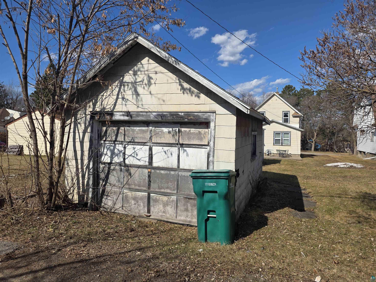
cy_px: 141
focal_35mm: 23
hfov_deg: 73.9
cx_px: 188
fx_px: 250
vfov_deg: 58.9
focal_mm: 6.25
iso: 80
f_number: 1.7
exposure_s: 1/7944
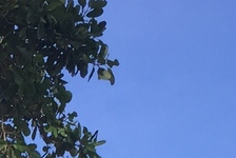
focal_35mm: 215
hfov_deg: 9.2
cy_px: 539
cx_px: -144
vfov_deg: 5.8
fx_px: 1411
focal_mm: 4.15
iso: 32
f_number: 2.2
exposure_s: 1/842
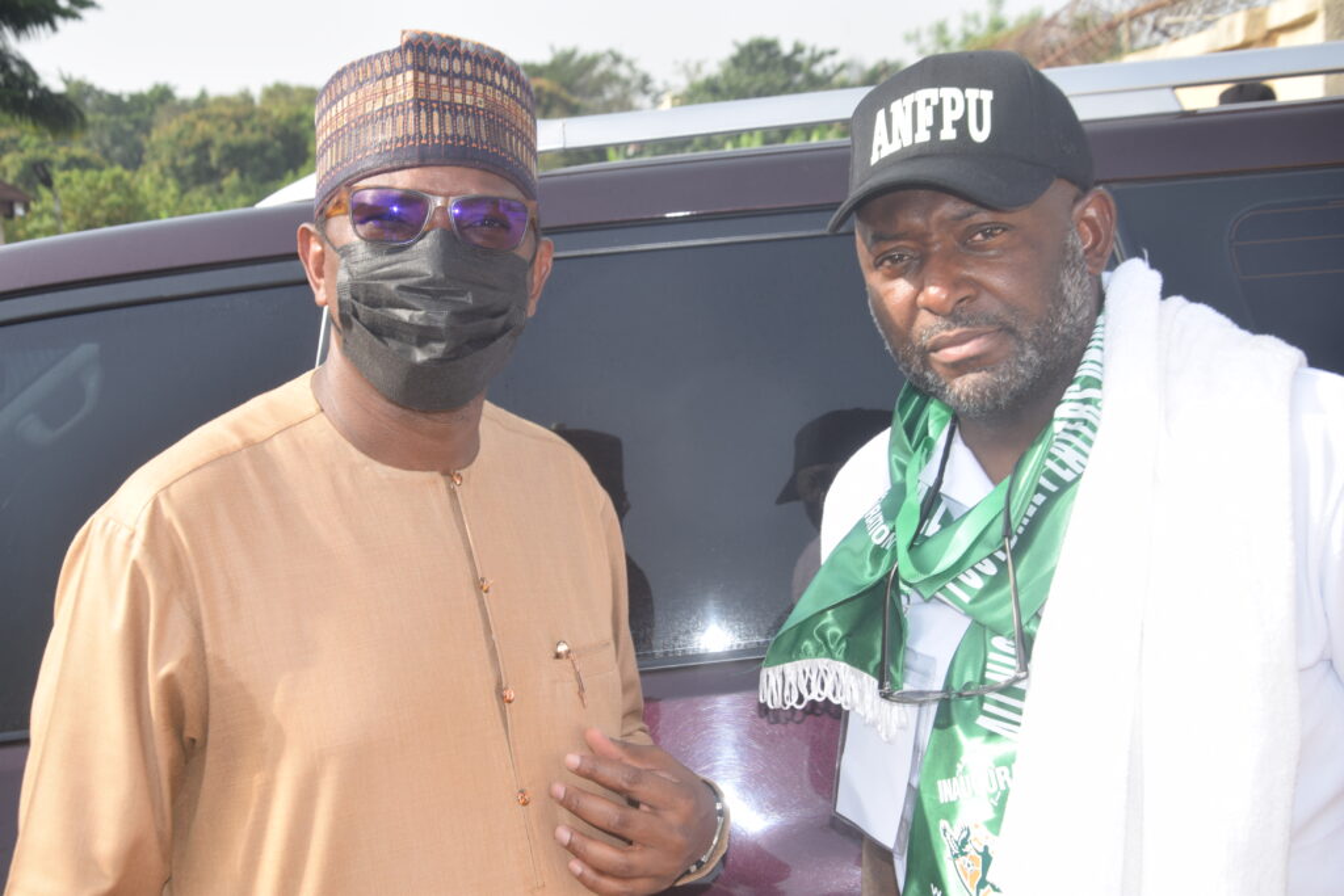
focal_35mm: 48
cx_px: 672
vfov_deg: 28.1
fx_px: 1792
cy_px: 448
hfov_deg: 41.1
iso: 100
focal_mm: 32
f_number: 7.1
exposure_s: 1/125
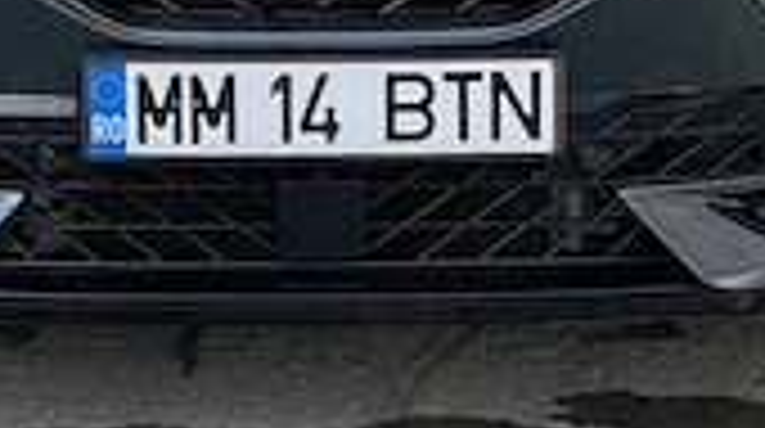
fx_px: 3747
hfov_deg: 11.7
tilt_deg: -5.0
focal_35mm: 185
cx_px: 324
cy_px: -500
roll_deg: -0.6
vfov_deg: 6.3
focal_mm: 6.76
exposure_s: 1/1543
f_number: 1.78
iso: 64
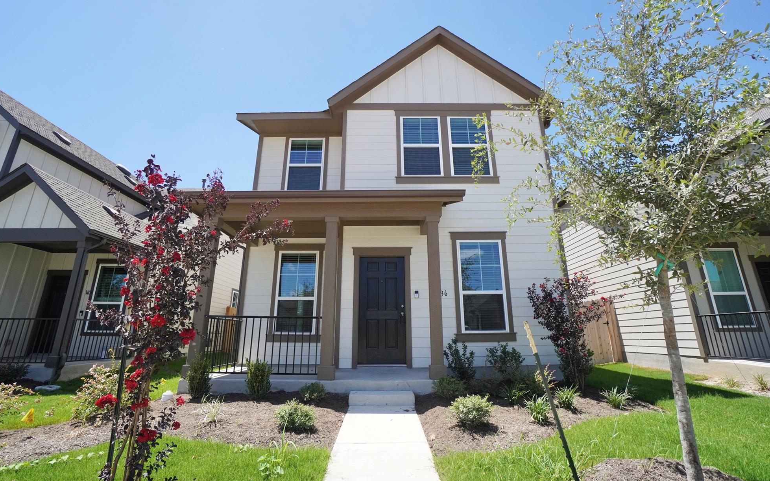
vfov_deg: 71.2
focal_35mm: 16
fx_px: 336
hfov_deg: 97.8
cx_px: 387
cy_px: 224
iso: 500
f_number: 6.3
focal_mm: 10
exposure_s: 1/1250
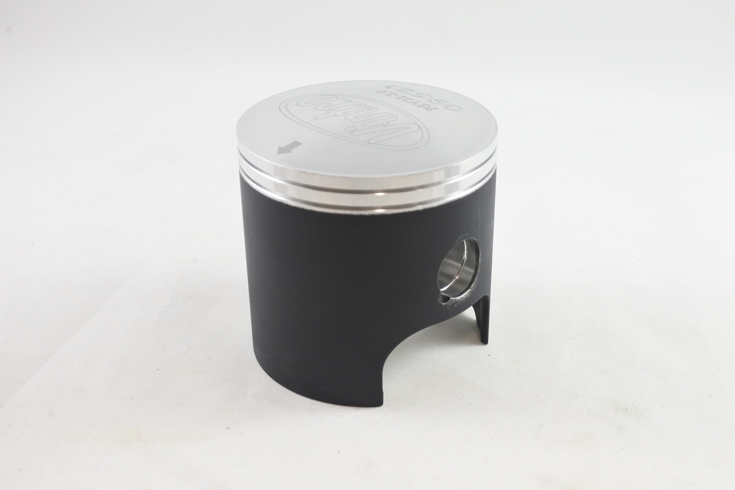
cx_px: 368
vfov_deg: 35.0
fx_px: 776
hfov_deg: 50.7
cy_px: 245
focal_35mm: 38
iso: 560
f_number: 4
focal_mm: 14.3
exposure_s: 1/125
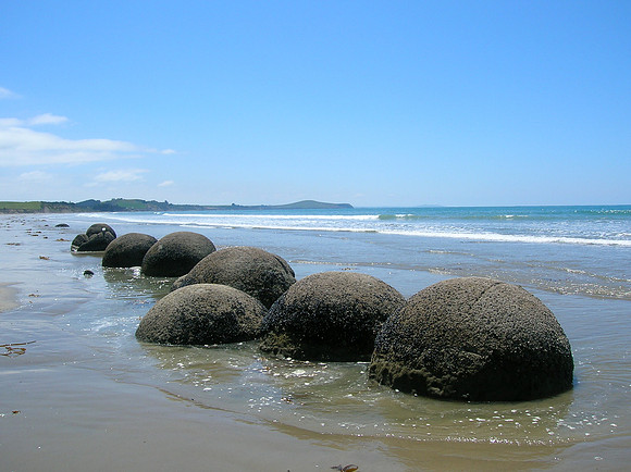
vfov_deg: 41.7
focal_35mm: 34
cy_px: 236
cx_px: 316
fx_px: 619
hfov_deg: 54.0
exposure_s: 1/550
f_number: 4.9
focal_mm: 5.7
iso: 50
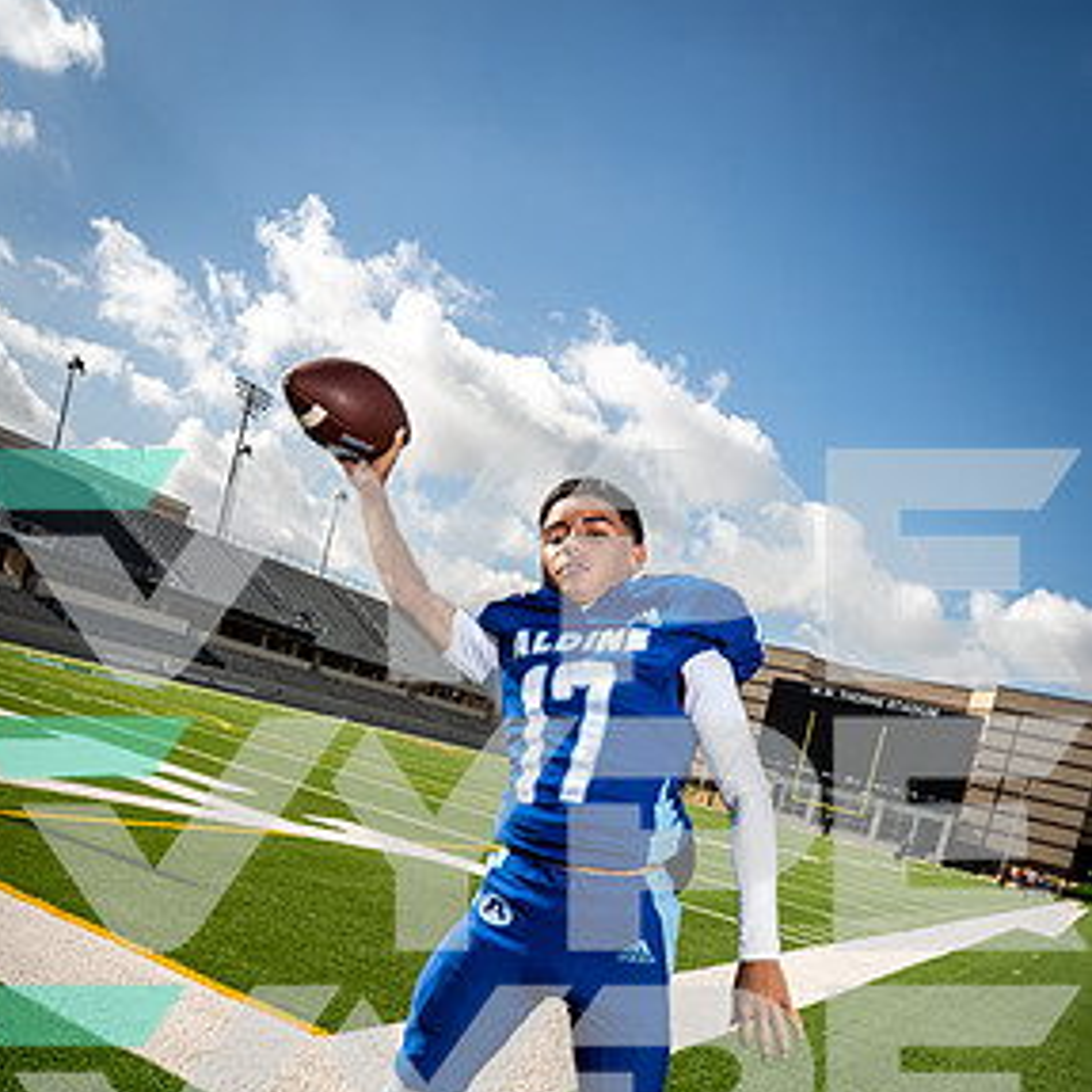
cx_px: 525
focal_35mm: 32
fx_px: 1142
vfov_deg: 48.8
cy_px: 837
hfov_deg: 51.1
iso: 125
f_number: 8
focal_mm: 24
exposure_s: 1/250
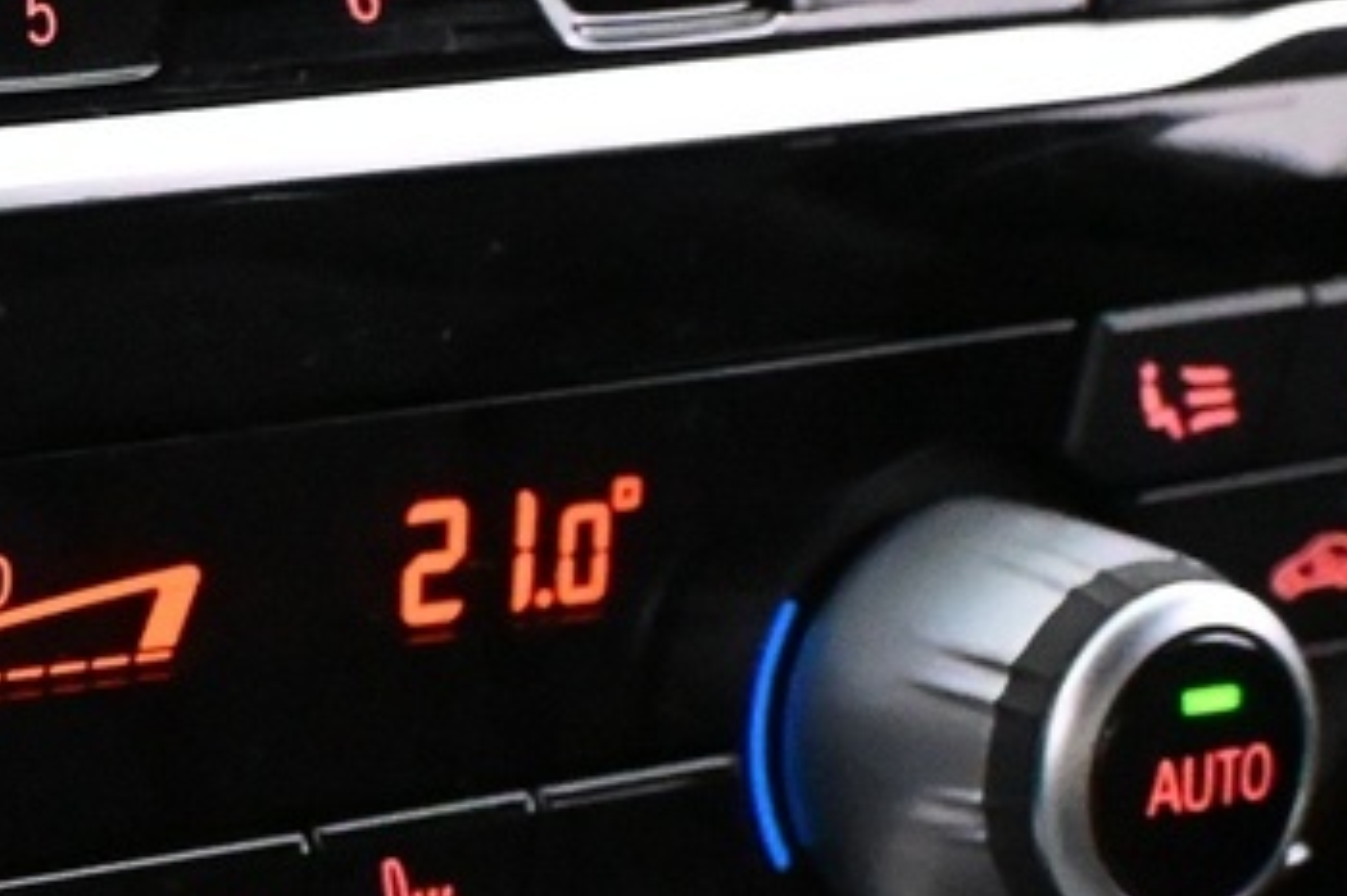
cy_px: 550
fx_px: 5198
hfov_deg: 13.5
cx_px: -966
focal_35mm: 139
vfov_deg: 9.9
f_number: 3.8
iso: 9000
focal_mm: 20
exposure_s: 1/60
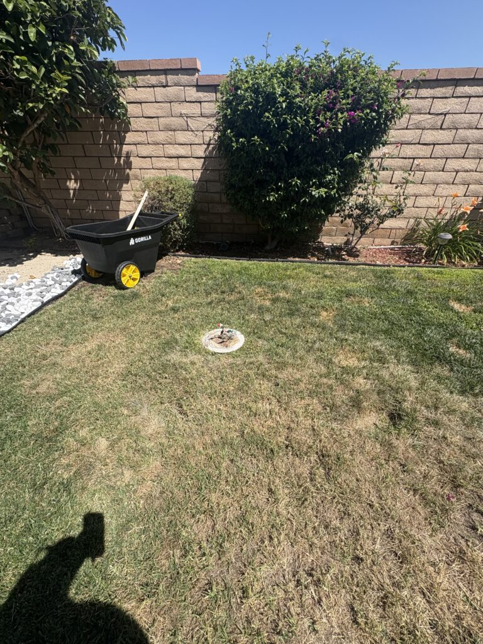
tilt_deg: -30.7
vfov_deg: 102.1
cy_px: 322
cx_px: 242
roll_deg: -0.5
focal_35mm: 14
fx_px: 260
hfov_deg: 85.7
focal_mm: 2.22
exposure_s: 1/1236
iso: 40
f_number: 2.2
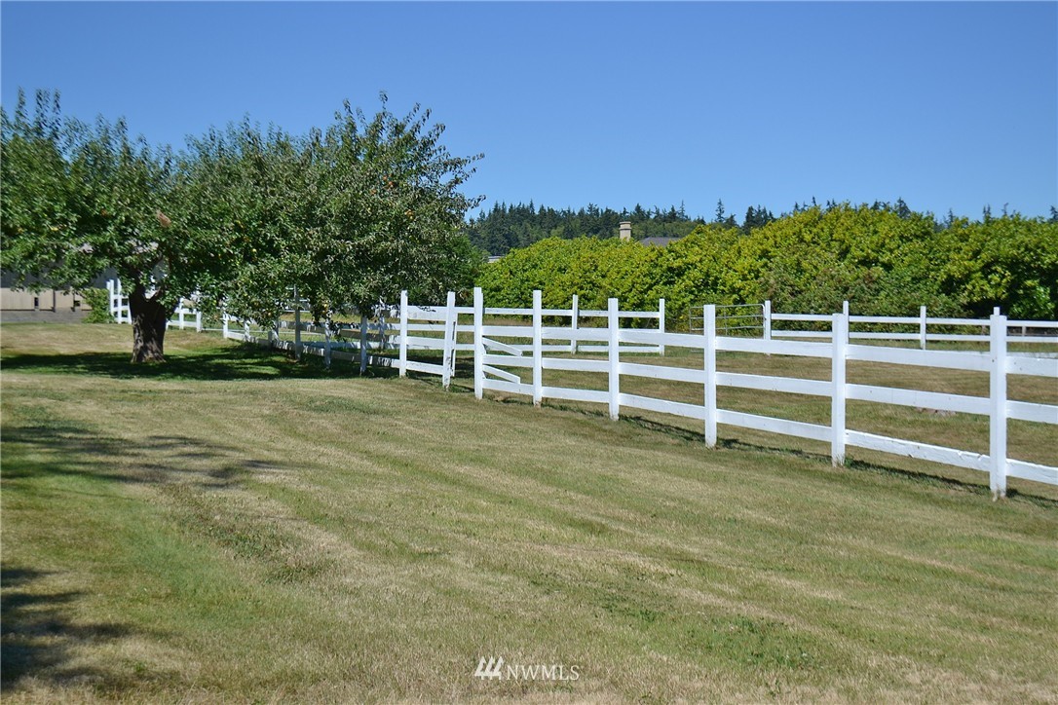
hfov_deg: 36.9
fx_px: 1587
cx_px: 529
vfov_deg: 25.1
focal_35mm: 54
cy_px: 352
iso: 100
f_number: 5
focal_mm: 36
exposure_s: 1/640
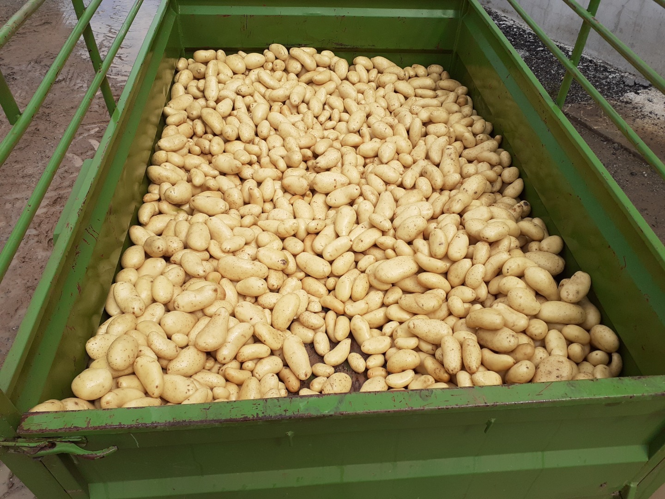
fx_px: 519
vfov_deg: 51.4
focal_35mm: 27
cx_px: 332
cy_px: 250
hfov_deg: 65.3
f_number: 1.9
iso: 40
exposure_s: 1/1684
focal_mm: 3.6
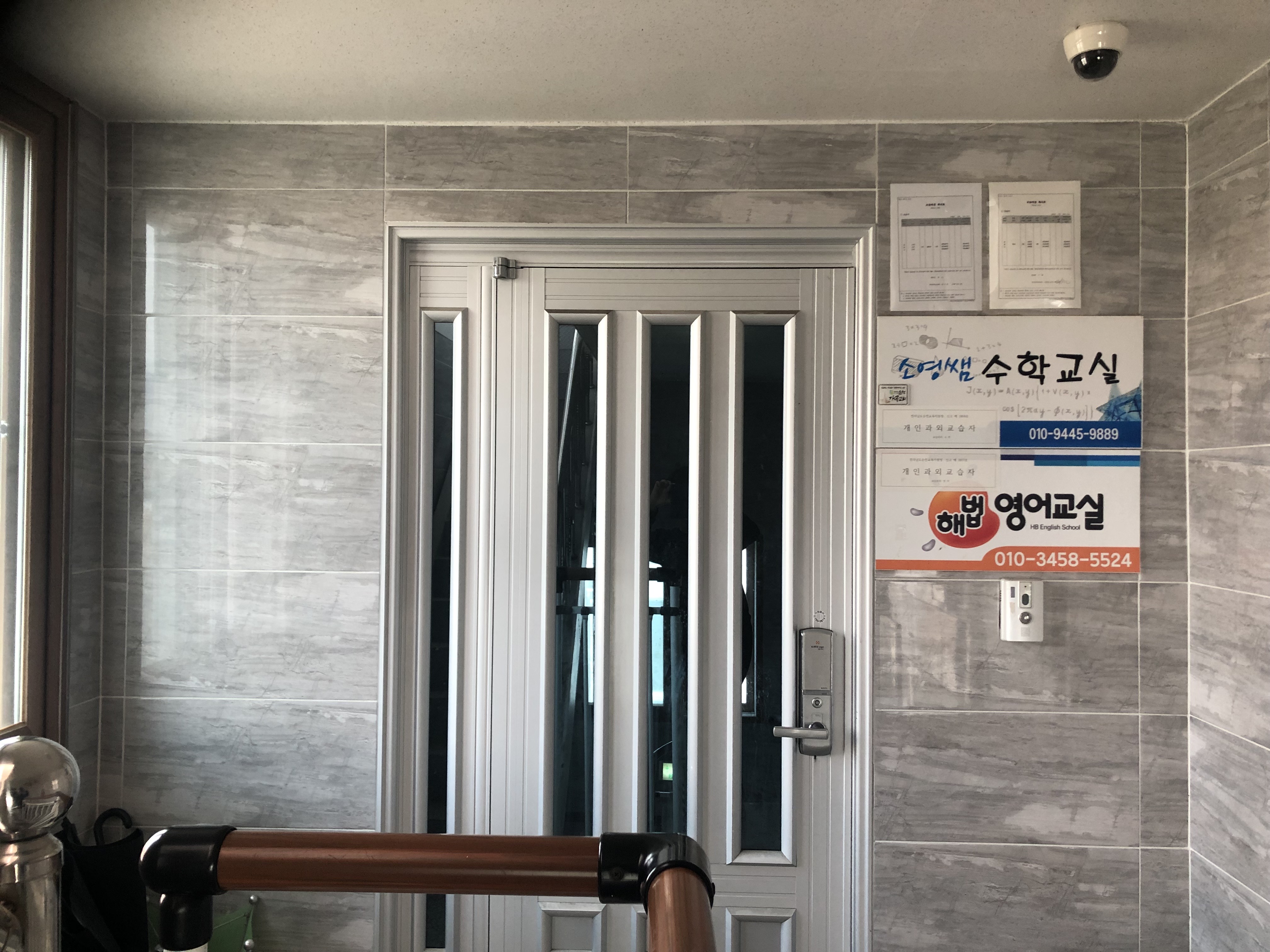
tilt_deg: +0.2
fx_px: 1027
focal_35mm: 28
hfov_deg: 63.4
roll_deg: +0.1
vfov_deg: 49.7
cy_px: 476
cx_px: 635
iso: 40
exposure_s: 1/30
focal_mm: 4
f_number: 1.8
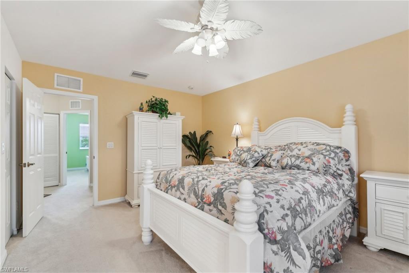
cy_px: 136
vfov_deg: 75.1
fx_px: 177
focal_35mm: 16
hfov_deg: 98.2
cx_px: 204
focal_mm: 15.6
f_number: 8
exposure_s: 1/5
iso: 250
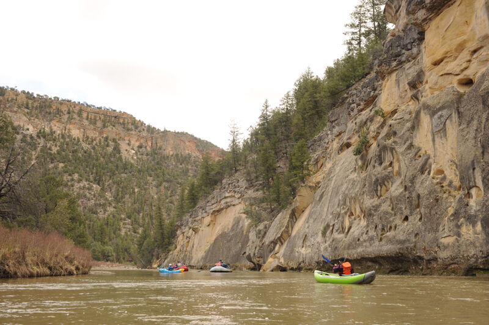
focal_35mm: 35
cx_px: 244
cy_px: 162
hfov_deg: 54.5
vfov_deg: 37.8
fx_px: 475
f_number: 8
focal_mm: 35
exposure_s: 1/160
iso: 200
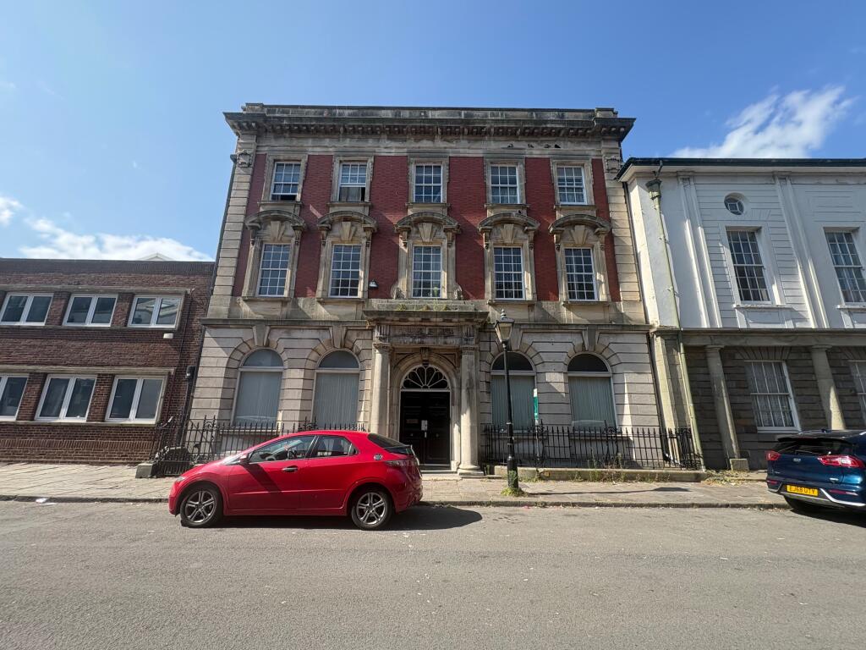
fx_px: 350
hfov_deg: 102.1
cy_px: 325
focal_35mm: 14
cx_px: 433
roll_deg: +0.1
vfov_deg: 85.7
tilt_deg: +15.2
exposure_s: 1/812
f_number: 2.2
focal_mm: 2.22
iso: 64
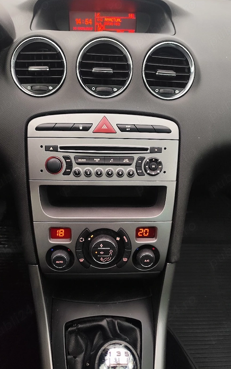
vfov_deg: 72.5
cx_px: 111
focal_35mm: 25
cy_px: 182
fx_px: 252
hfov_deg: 49.3
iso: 250
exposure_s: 1/50
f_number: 1.65
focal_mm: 6.14
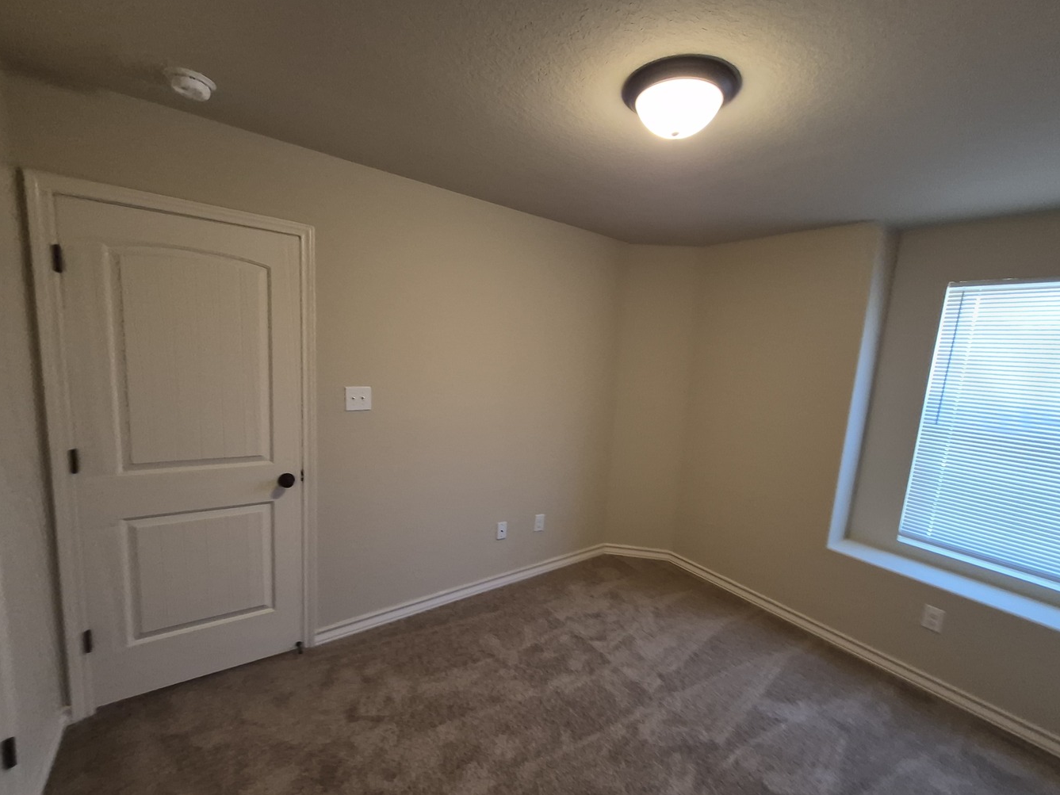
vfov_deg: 85.7
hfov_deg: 102.0
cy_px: 410
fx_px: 429
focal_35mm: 14
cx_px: 553
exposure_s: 1/60
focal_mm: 1.74
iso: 200
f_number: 2.2
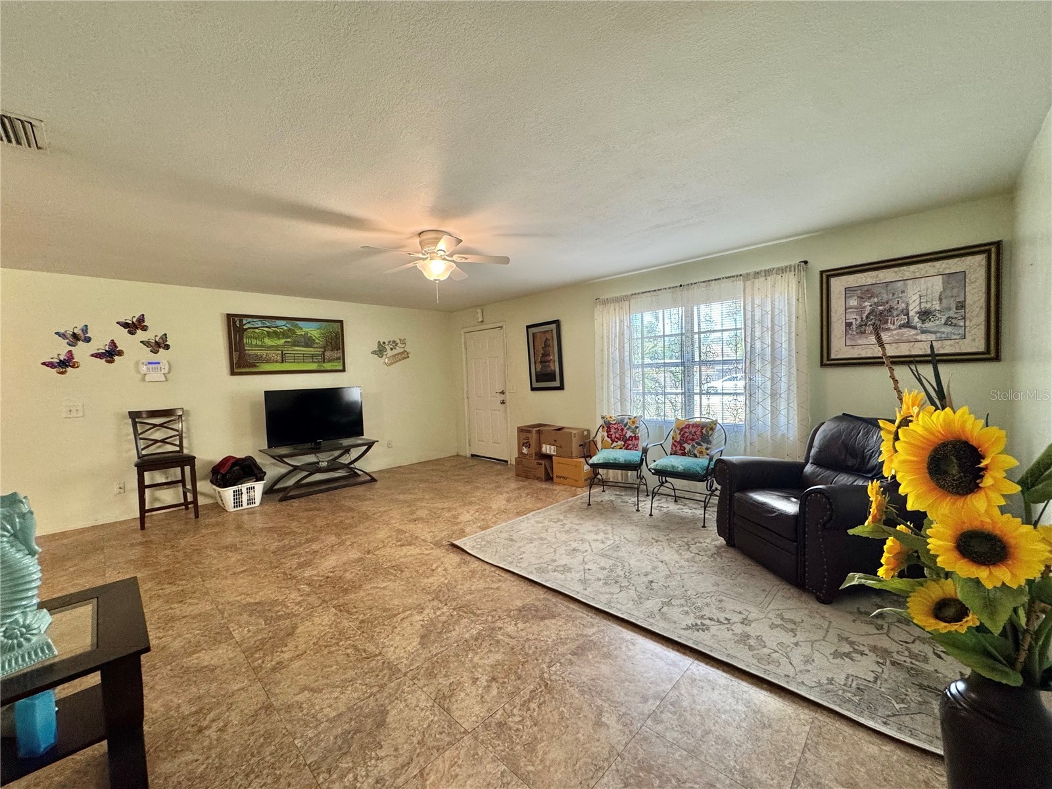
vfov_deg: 85.7
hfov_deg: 102.1
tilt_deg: -2.8
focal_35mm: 14
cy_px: 394
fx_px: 425
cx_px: 526
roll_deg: +1.6
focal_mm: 2.22
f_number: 2.2
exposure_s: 1/120
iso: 200
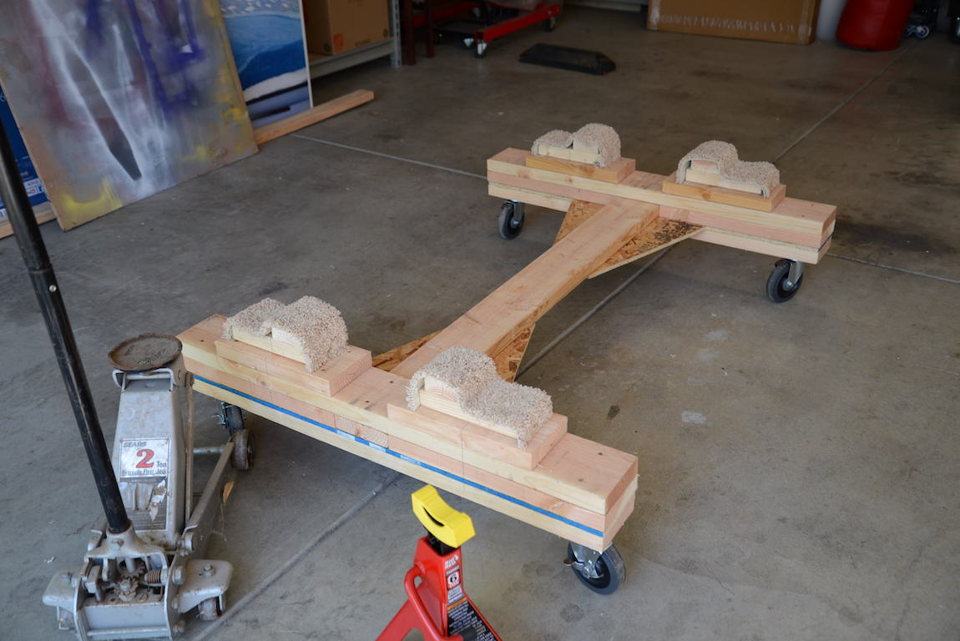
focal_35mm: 35
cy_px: 320
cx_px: 480
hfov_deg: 54.4
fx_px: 934
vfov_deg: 37.9
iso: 100
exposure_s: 1/60
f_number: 4
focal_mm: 35
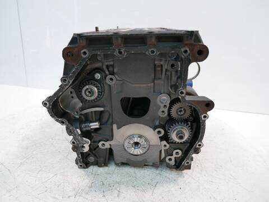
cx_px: 134
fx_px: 187
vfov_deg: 56.8
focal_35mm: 24
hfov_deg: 71.6
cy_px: 101
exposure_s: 1/60
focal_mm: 12
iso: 640
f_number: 3.5
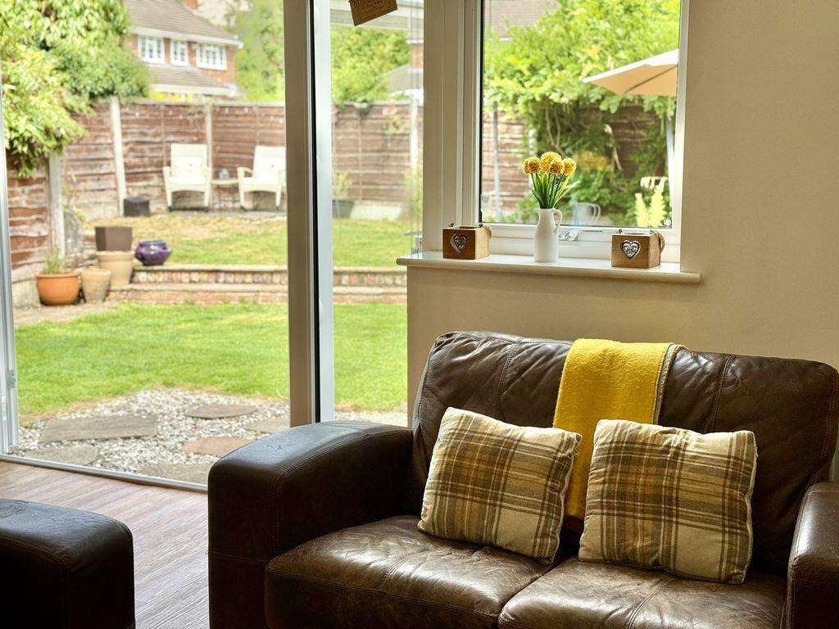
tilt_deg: -9.5
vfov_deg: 30.3
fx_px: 1163
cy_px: 314
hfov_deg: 39.7
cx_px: 420
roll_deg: +0.0
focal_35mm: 48
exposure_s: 1/828
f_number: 1.78
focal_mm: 6.76
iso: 100
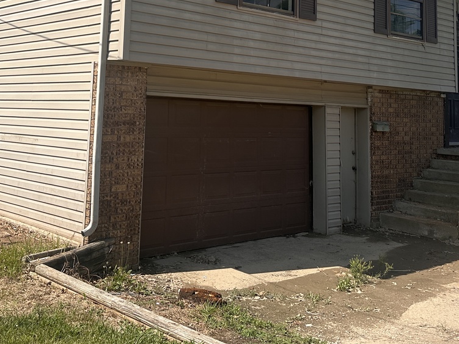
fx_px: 610
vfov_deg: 30.2
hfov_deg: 41.0
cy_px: 35
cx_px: 175
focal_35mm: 46
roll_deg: -1.1
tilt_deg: +8.0
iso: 80
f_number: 1.78
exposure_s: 1/4545
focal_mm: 6.86
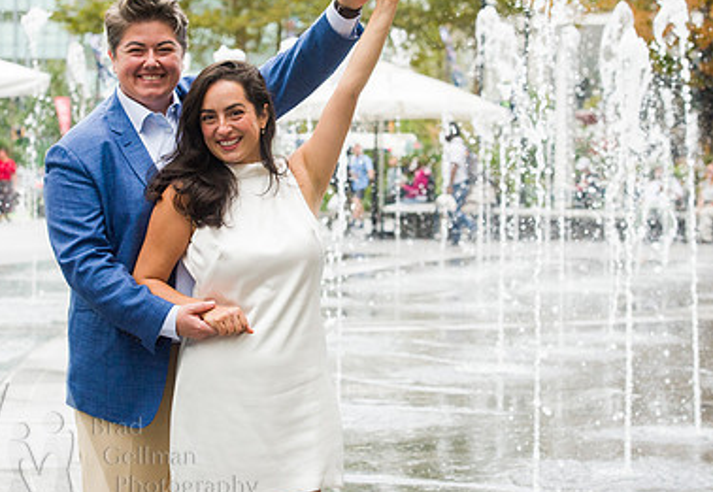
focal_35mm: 129
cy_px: 209
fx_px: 2583
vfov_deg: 10.9
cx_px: 349
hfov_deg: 15.7
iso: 800
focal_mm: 78
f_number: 5
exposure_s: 1/500
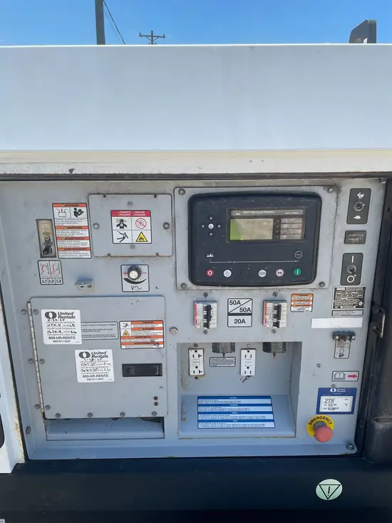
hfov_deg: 53.1
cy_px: 262
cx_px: 196
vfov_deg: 67.3
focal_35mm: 26
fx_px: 392
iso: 32
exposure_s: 1/2174
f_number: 1.6
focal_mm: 4.2
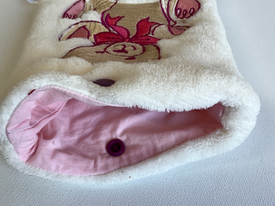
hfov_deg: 47.9
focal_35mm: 39
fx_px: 310
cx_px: 137
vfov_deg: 36.8
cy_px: 108
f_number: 1.8
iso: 25
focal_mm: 3
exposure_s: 1/122
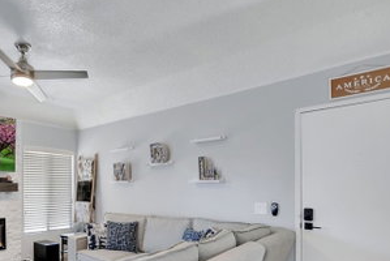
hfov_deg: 70.3
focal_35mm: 24
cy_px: 191
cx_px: 114
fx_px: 260
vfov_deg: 51.3
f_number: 4.5
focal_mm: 10
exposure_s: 1/80
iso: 1250
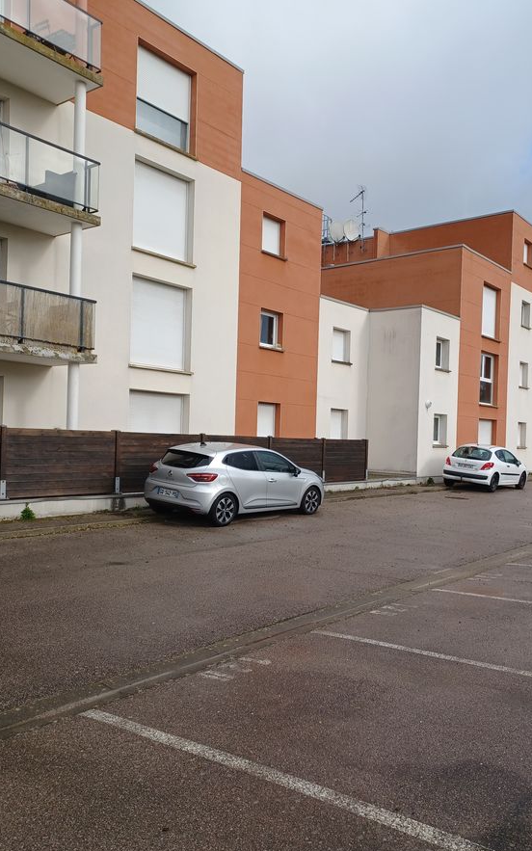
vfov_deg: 62.9
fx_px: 696
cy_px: 435
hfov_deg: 41.5
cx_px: 341
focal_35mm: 30
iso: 32
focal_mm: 4.6
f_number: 1.8
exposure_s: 1/296
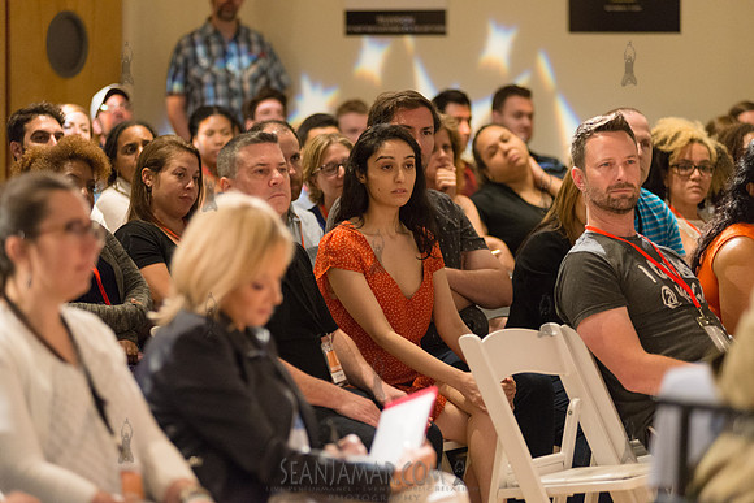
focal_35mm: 135
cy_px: 252
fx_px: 2828
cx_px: 377
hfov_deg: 15.2
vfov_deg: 10.2
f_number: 2.8
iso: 4000
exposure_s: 1/200
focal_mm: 135
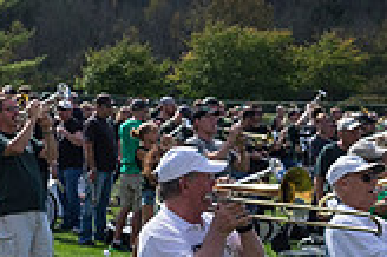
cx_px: -250
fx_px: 1557
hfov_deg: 13.1
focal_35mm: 145
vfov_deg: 9.4
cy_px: 22
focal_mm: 27
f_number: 7.1
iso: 200
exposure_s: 1/400
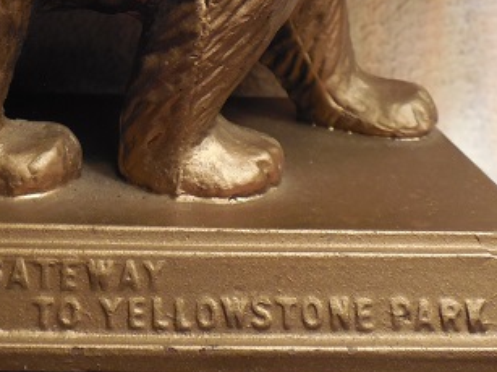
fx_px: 818
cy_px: -7
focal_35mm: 57
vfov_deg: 24.4
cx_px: 138
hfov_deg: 33.3
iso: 280
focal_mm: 4.5
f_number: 3.3
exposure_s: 1/30
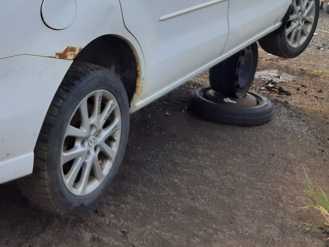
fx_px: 570
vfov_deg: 23.3
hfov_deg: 30.6
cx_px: 27
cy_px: -9
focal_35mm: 60
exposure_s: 1/1629
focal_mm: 3.92
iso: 40
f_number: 1.7
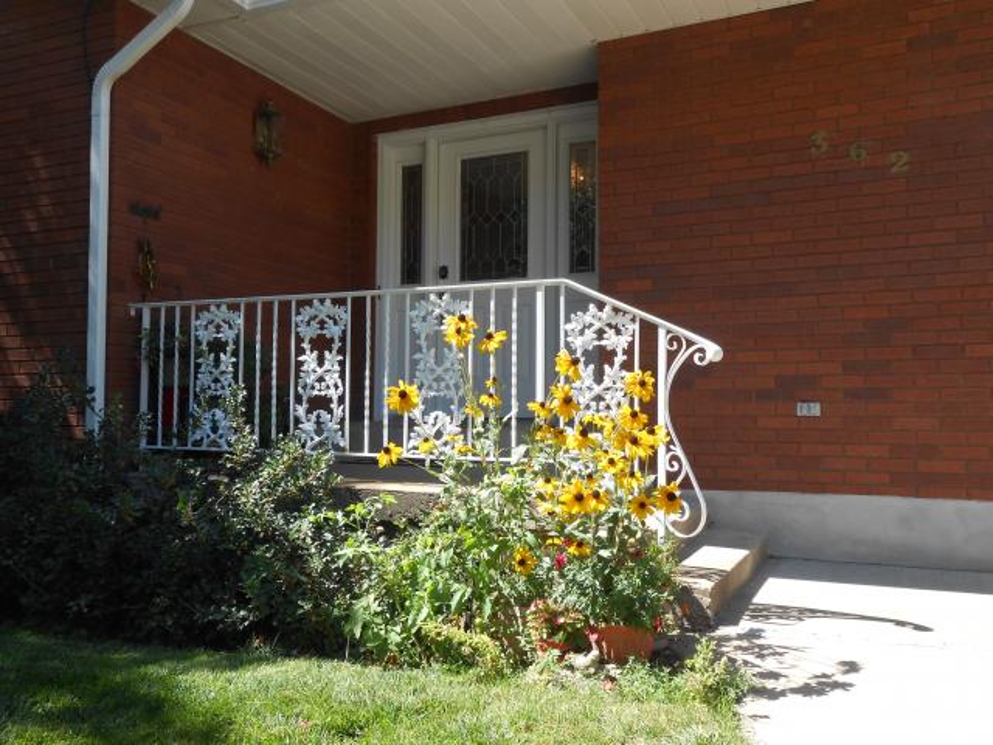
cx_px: 496
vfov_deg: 46.8
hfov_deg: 60.0
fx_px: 861
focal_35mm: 30
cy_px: 372
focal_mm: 5.3
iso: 80
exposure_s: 1/250
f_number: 3.8
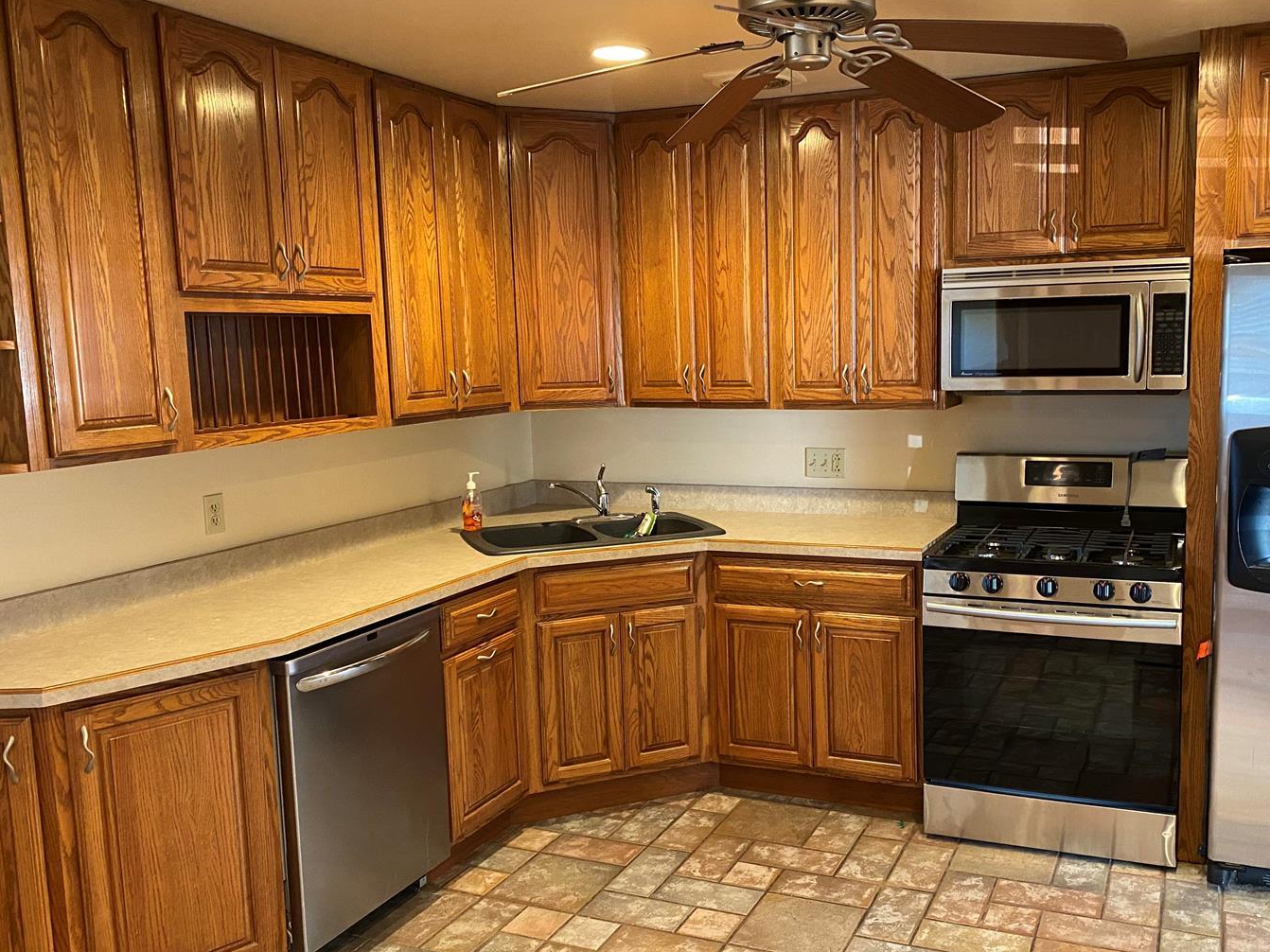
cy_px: 504
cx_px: 739
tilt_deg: -7.3
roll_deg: +0.8
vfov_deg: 45.4
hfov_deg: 58.0
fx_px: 1137
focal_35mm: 31
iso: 400
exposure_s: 1/40
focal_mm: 4.25
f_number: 1.8
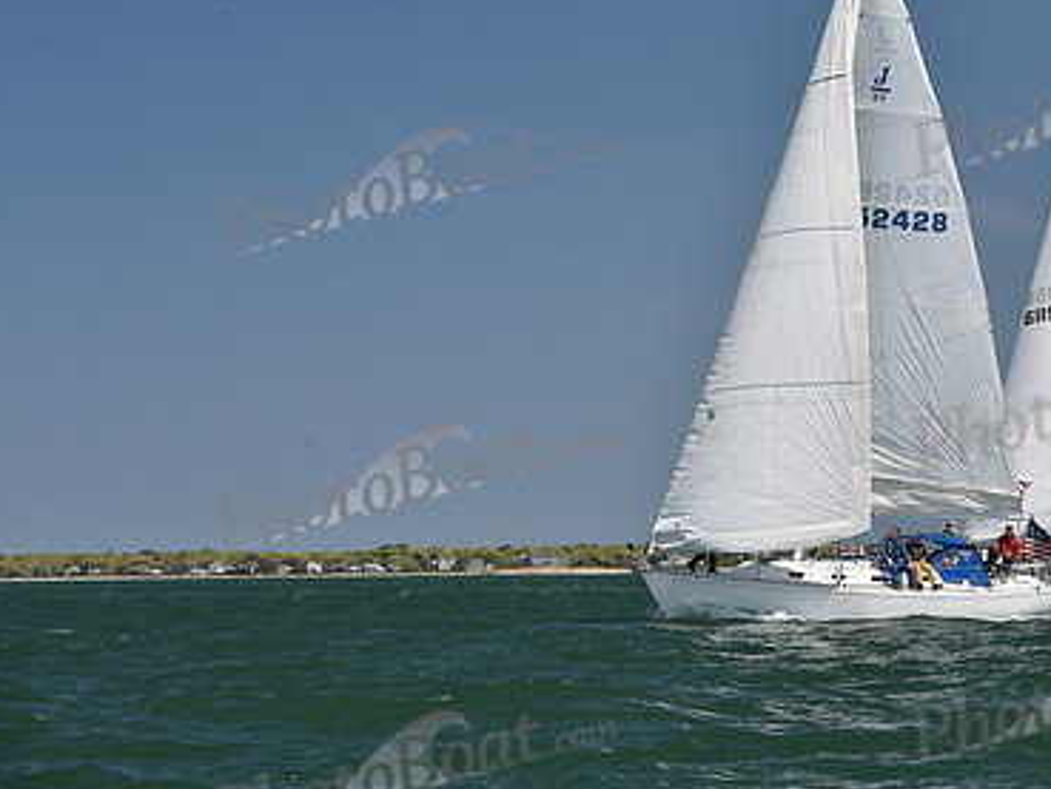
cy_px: 292
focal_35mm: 154
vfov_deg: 9.6
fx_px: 4677
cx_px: 766
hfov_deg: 12.8
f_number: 7.1
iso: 320
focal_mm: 102
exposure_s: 1/800
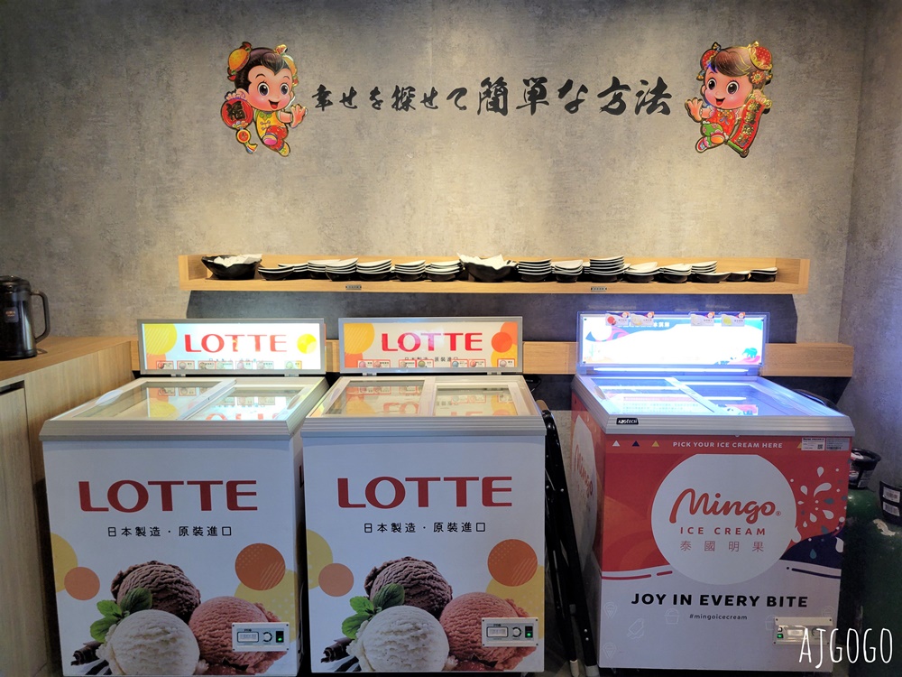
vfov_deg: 53.1
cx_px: 451
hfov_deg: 67.3
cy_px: 338
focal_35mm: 26
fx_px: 677
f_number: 1.8
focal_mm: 5.4
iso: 250
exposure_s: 1/120
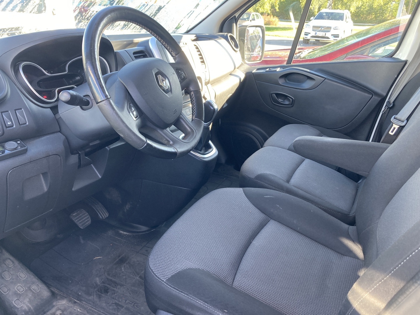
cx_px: 210
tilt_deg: -22.6
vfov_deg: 49.7
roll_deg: -2.8
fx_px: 340
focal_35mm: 28
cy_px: 158
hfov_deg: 63.4
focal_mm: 3.99
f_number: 1.8
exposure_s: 1/100
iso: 80
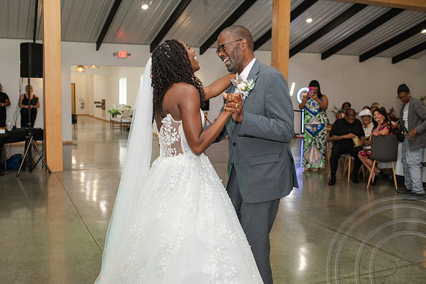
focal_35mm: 39
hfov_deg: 49.6
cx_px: 193
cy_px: 142
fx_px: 460
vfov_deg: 34.2
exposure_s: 1/200
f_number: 3.2
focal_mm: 35
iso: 800
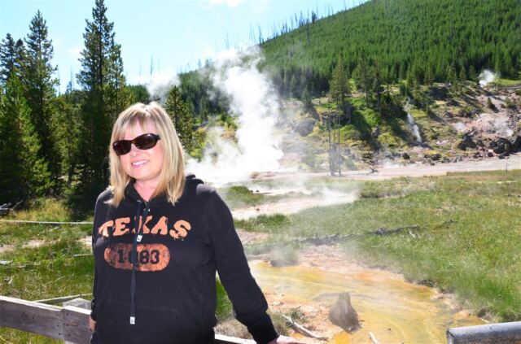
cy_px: 172
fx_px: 390
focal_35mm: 27
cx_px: 260
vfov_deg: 47.7
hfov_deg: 67.5
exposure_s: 1/200
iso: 200
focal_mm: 18
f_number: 11
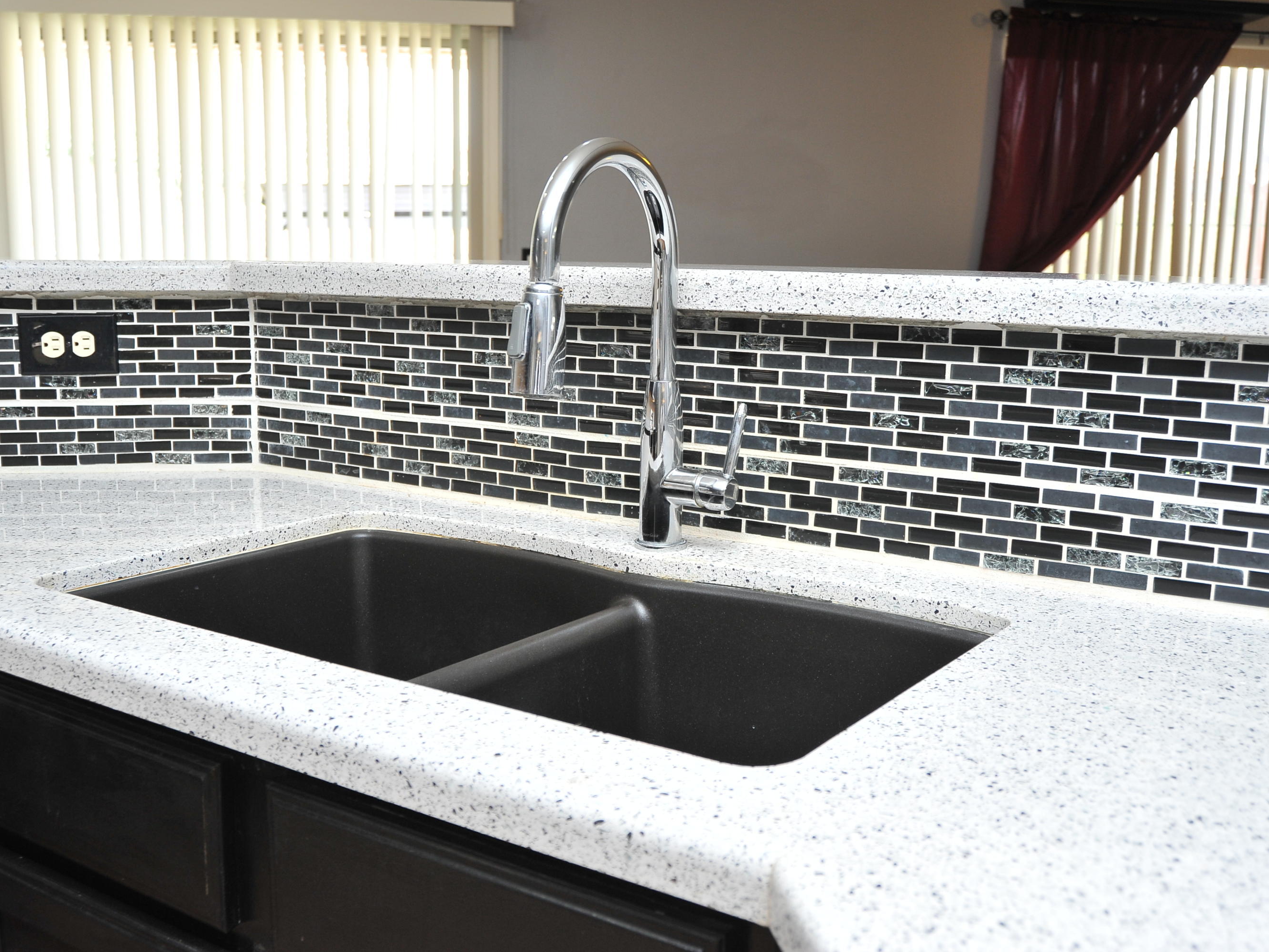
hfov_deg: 49.0
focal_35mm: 38
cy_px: 477
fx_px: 1393
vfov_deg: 37.7
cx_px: 617
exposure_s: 1/30
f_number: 5.6
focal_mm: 35
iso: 640
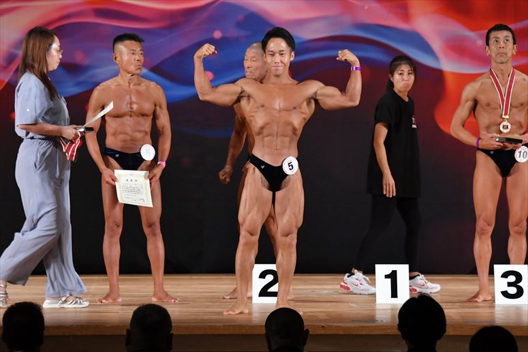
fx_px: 3298
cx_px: 264
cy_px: 176
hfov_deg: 9.2
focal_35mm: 225
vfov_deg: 6.1
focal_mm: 150
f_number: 5.6
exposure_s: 1/400
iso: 3200
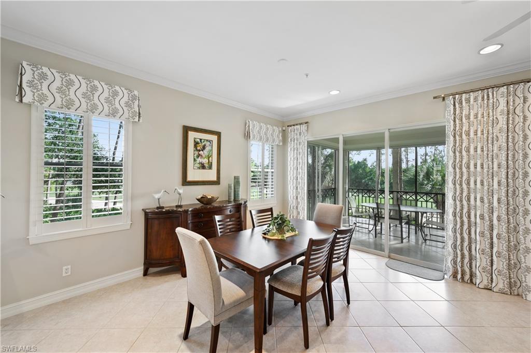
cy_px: 176
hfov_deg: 104.3
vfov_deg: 81.1
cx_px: 266
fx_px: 206
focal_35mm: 14
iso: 400
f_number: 8
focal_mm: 14
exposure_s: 1/2.5
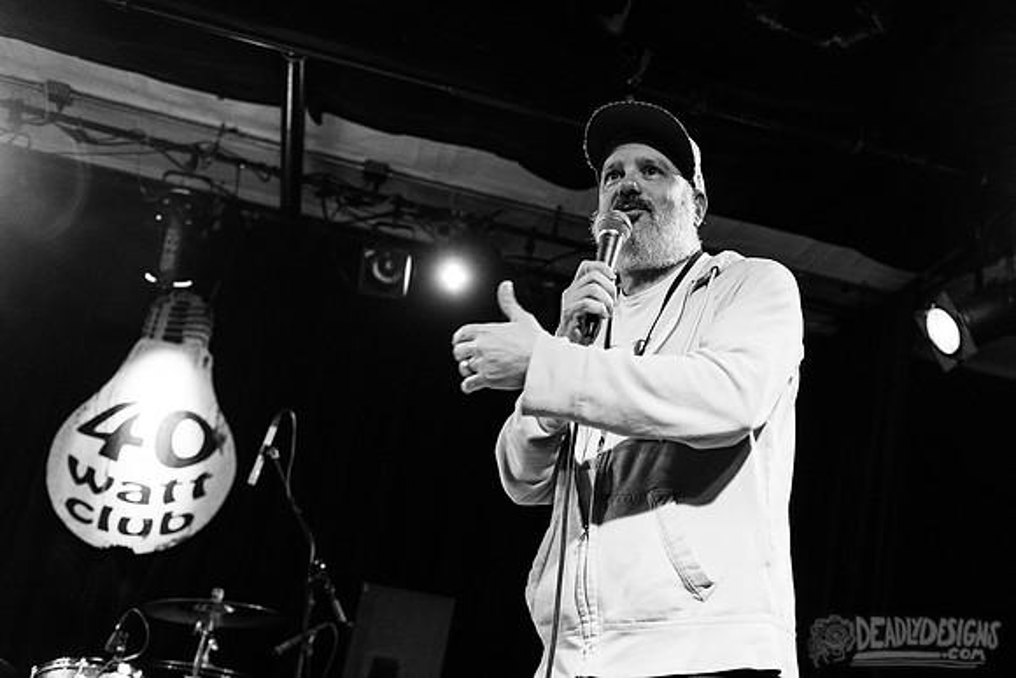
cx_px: 596
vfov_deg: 32.6
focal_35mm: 41
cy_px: 352
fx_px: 1159
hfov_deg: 47.1
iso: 2000
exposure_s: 1/160
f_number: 3.2
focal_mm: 35
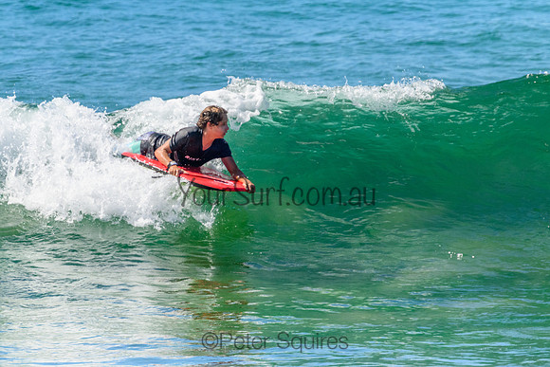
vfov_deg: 1.3
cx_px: 223
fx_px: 16818
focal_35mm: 1101
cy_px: 149
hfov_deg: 1.9
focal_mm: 800
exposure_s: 1/2000
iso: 2000
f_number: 11
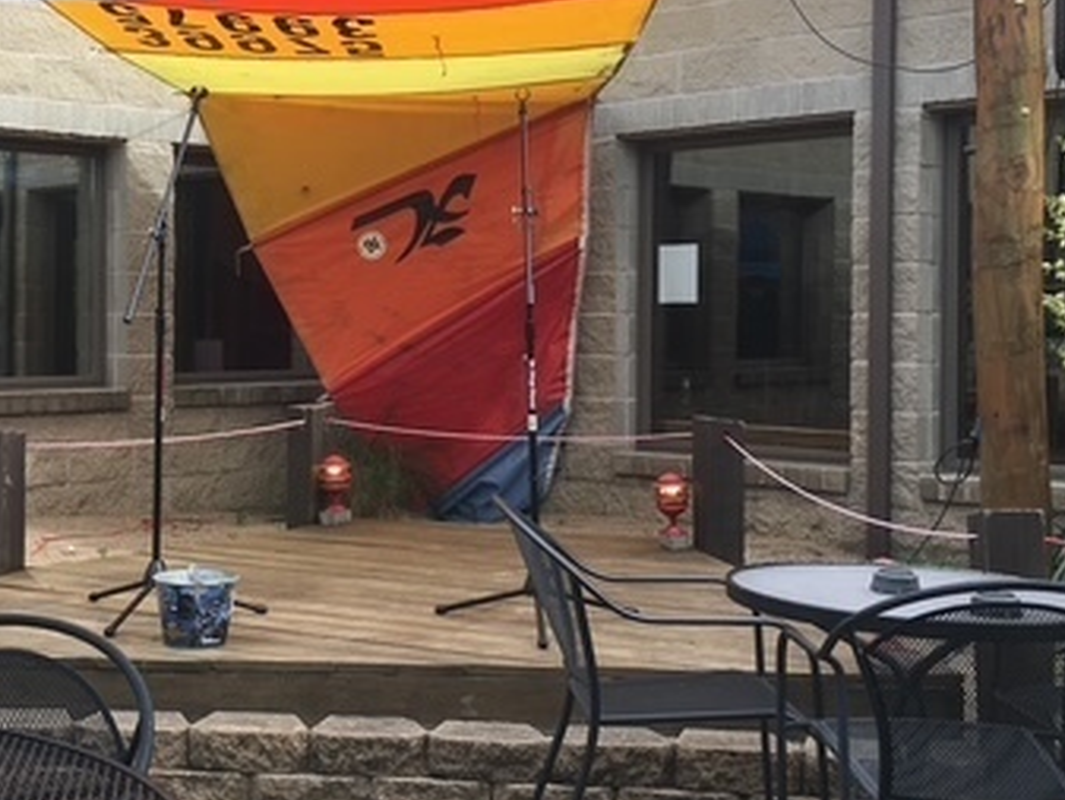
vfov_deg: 26.5
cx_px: 224
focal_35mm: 55
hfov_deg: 34.0
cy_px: 342
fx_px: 1693
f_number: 2.2
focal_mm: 4.15
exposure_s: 1/316
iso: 25
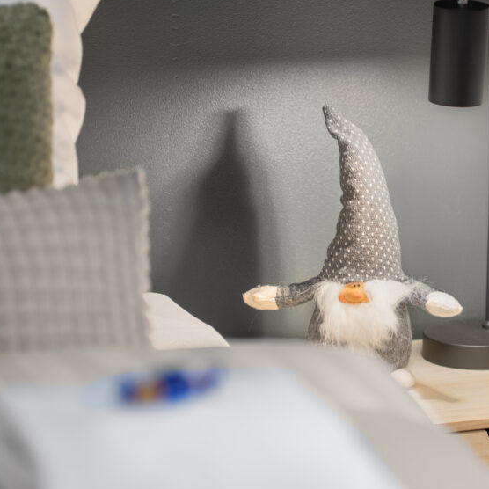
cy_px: 231
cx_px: 416
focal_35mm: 133
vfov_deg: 13.1
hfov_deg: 13.0
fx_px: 2126
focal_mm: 85
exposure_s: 1/15
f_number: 2.8
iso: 100
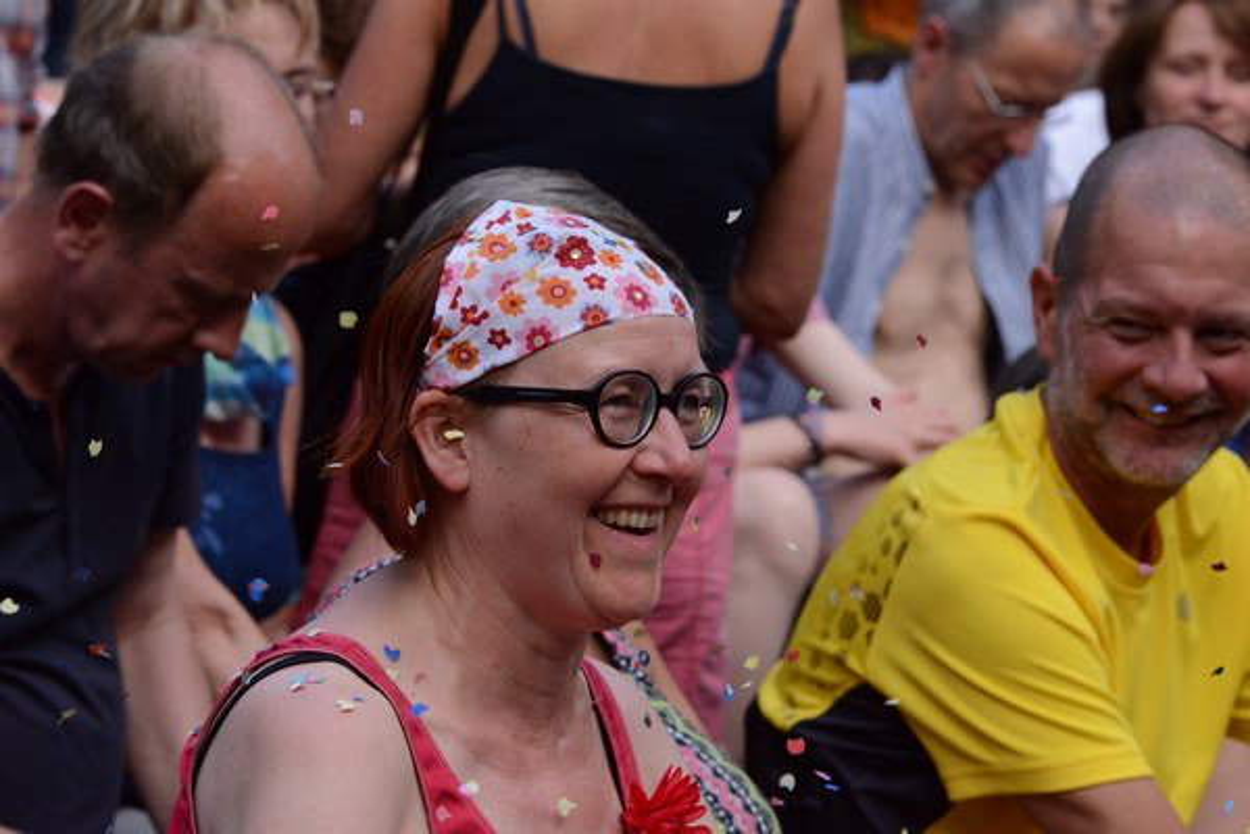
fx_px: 4687
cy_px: 417
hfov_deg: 15.2
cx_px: 625
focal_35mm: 135
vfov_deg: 10.2
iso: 4000
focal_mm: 135
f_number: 11
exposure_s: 1/500
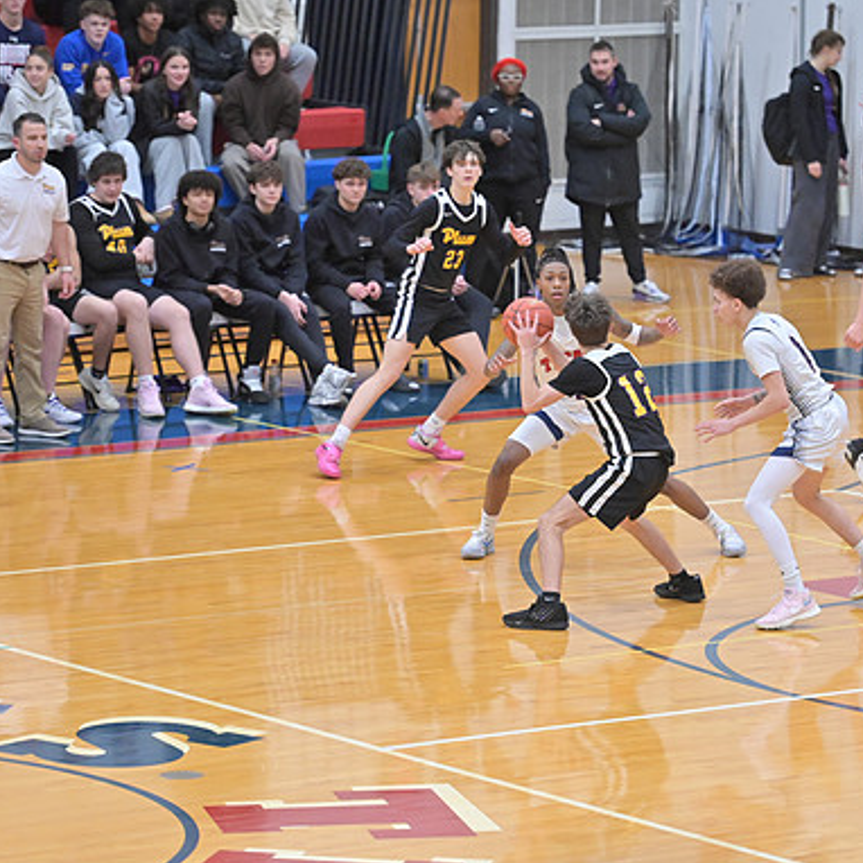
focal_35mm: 219
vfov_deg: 8.0
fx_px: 6177
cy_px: 434
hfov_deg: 8.0
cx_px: 574
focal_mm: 170
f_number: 4
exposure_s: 1/800
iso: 5600
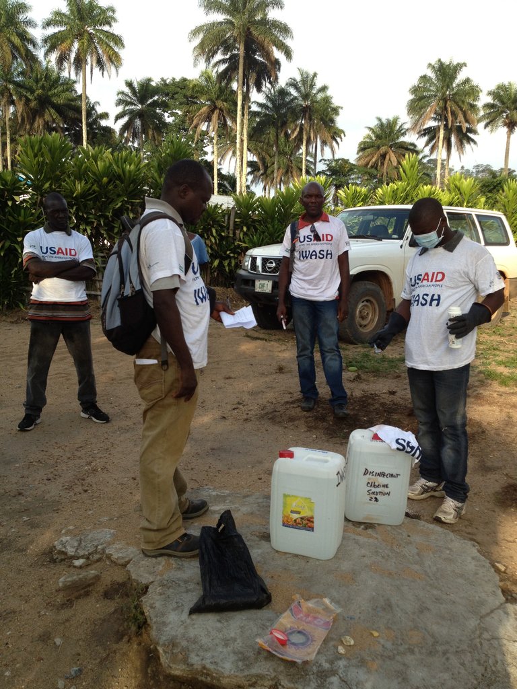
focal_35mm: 35
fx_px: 697
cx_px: 258
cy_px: 344
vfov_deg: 52.6
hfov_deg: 40.7
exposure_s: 1/657
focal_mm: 4.28
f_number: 2.4
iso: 64
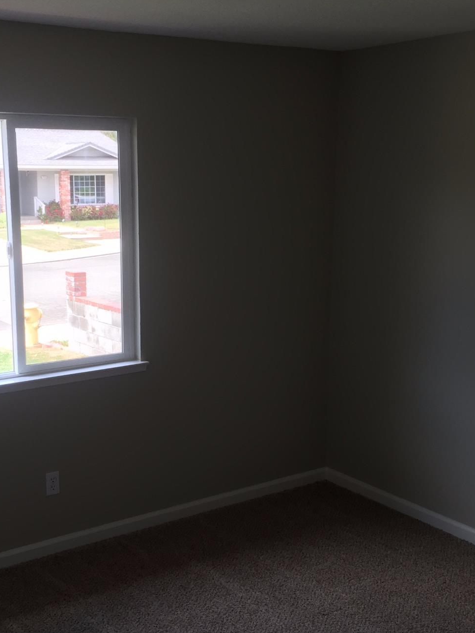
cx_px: 167
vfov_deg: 42.0
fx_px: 823
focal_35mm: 45
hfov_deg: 32.0
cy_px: 353
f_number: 2.2
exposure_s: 1/120
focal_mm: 4.15
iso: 50
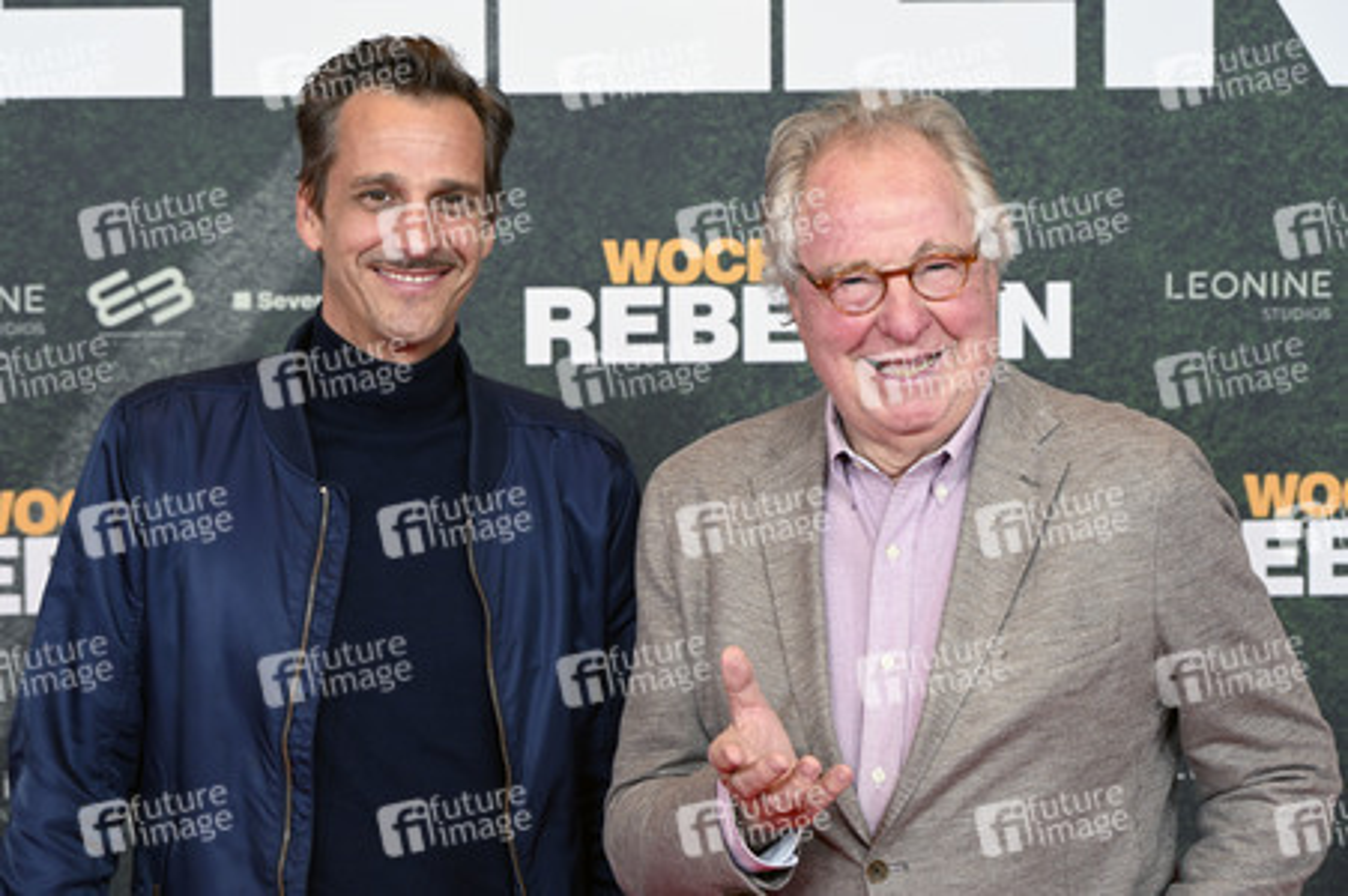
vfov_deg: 16.8
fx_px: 3031
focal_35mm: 81
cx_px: 674
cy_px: 448
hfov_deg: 25.1
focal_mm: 81
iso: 1000
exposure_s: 1/200
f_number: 6.3
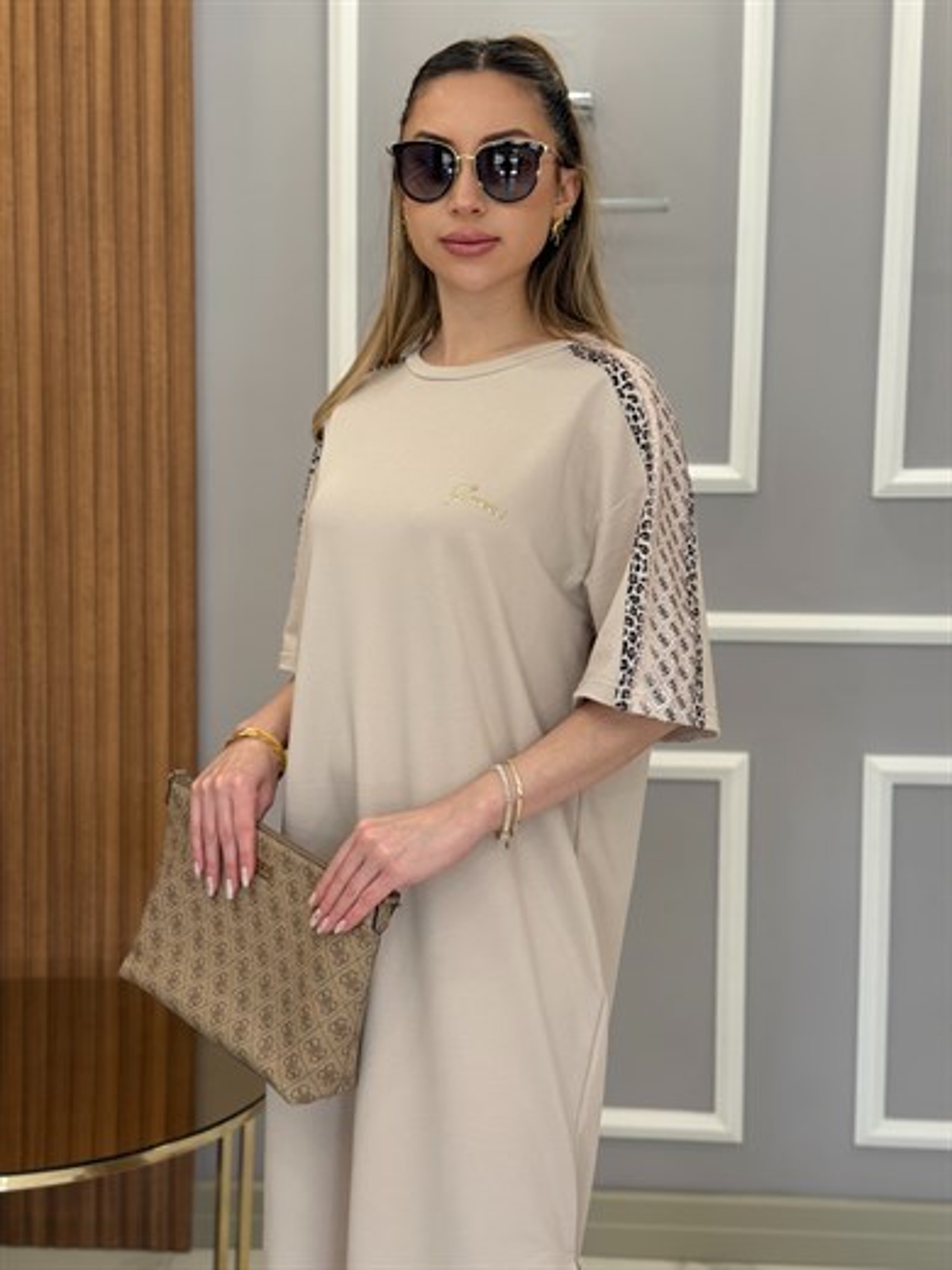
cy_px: 635
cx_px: 476
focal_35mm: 48
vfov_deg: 39.7
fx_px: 1760
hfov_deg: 30.3
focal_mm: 6.76
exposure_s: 1/185
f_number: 1.78
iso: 100
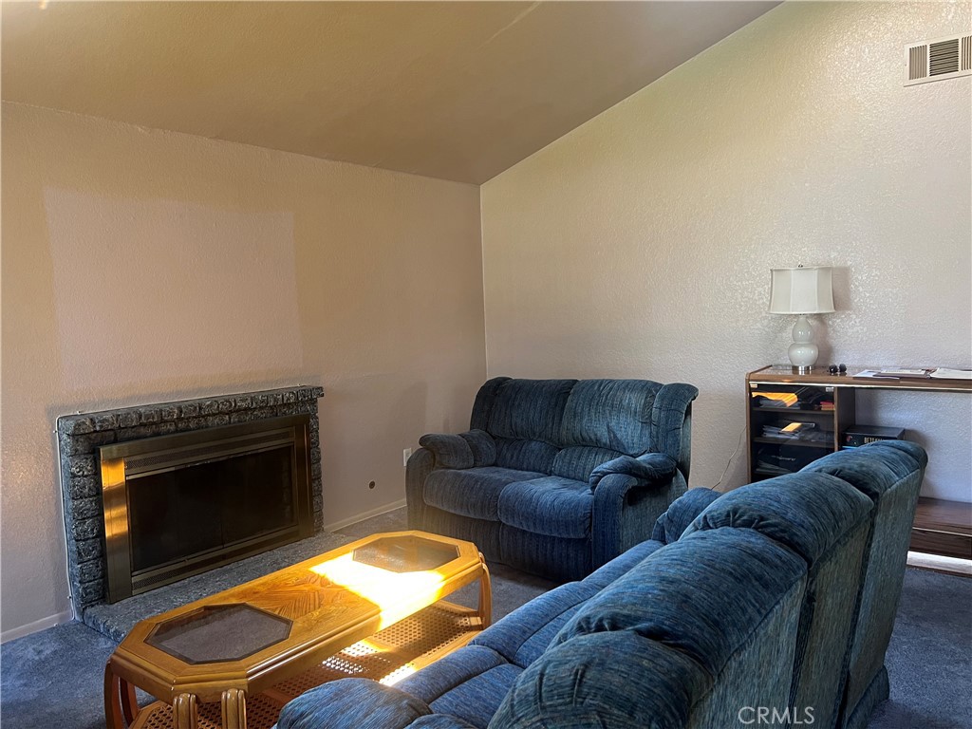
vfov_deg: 53.1
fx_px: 730
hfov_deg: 67.3
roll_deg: +1.2
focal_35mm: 26
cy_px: 364
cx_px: 486
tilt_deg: -4.5
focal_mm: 5.7
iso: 125
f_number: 1.5
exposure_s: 1/61
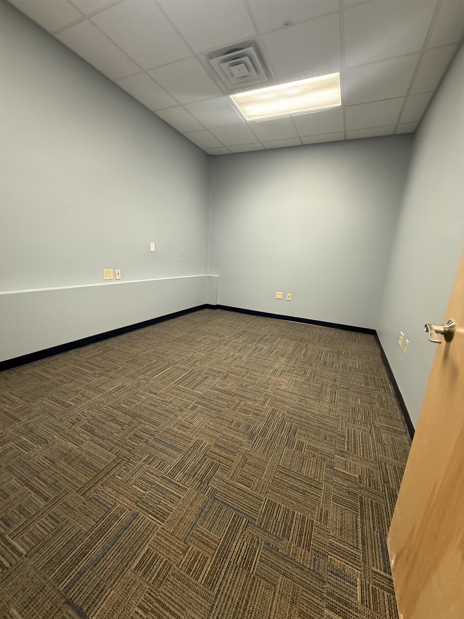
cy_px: 310
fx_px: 250
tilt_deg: -13.4
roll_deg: -3.8
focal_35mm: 14
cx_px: 232
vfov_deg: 102.1
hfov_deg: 85.7
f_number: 2.2
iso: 200
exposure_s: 1/60
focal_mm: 2.22
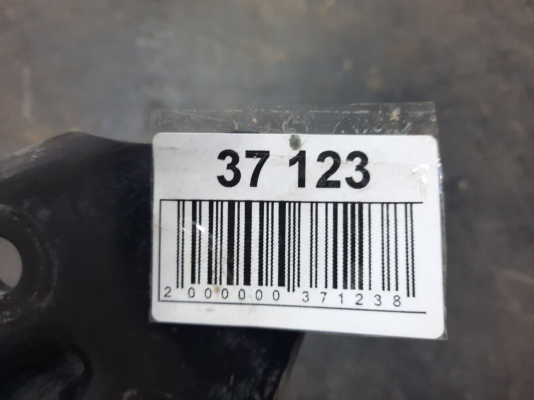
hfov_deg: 69.4
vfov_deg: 54.9
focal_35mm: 25
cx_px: 267
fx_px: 386
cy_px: 200
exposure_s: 1/50
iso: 320
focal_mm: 4.6
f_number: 2
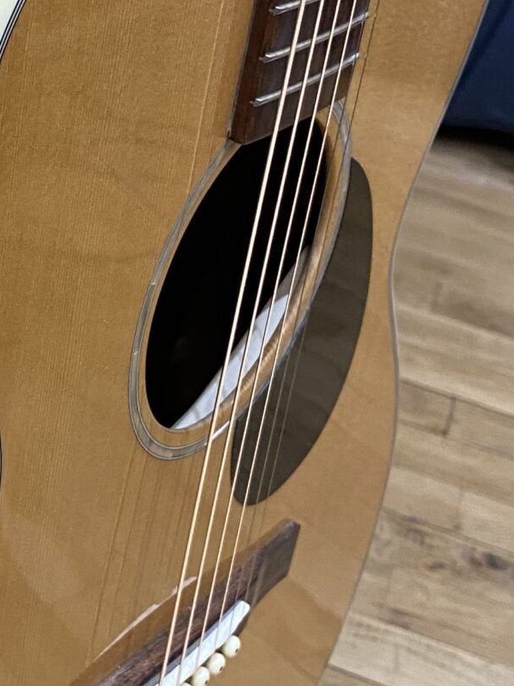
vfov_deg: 23.6
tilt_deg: -32.7
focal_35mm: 83
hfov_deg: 17.3
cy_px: 368
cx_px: -31
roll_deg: -10.8
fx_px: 1644
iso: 160
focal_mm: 4.25
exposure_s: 1/50
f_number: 1.8
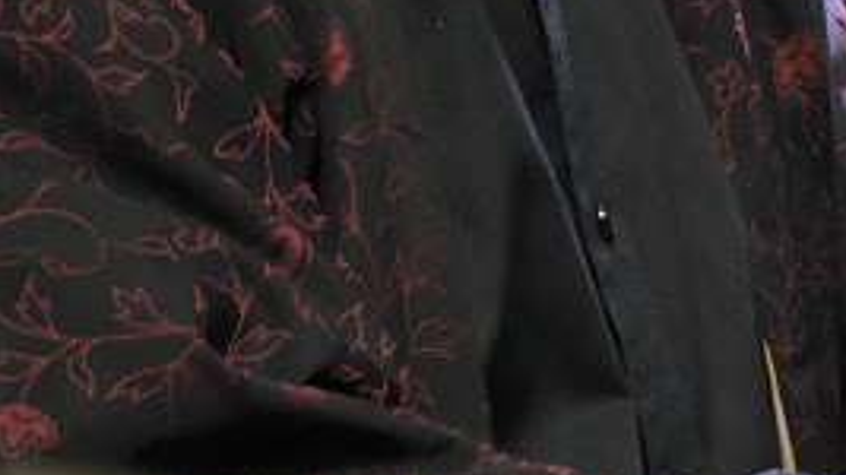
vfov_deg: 0.5
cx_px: 1385
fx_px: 53015
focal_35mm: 2364
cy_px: -345
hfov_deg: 0.9
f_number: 5.6
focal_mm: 334.9
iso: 6400
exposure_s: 1/100
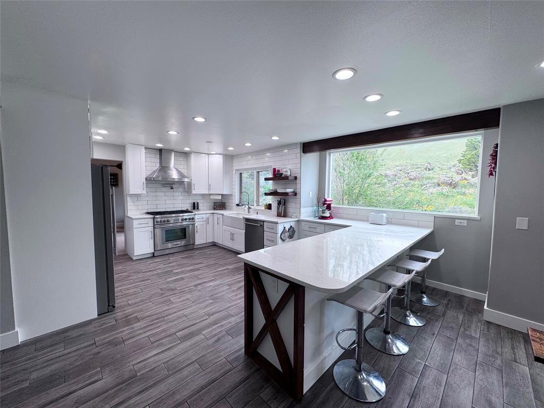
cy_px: 204
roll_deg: -1.2
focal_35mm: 14
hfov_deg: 102.1
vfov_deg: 85.7
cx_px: 272
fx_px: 220
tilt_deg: -4.4
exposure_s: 1/120
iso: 64
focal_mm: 2.22
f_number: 2.2
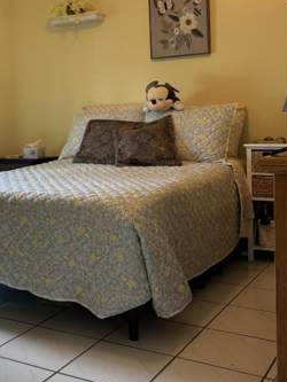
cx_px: 73
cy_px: 137
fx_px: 552
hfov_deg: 28.7
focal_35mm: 50
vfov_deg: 37.9
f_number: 1.6
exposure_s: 1/60
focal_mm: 5.96
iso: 125
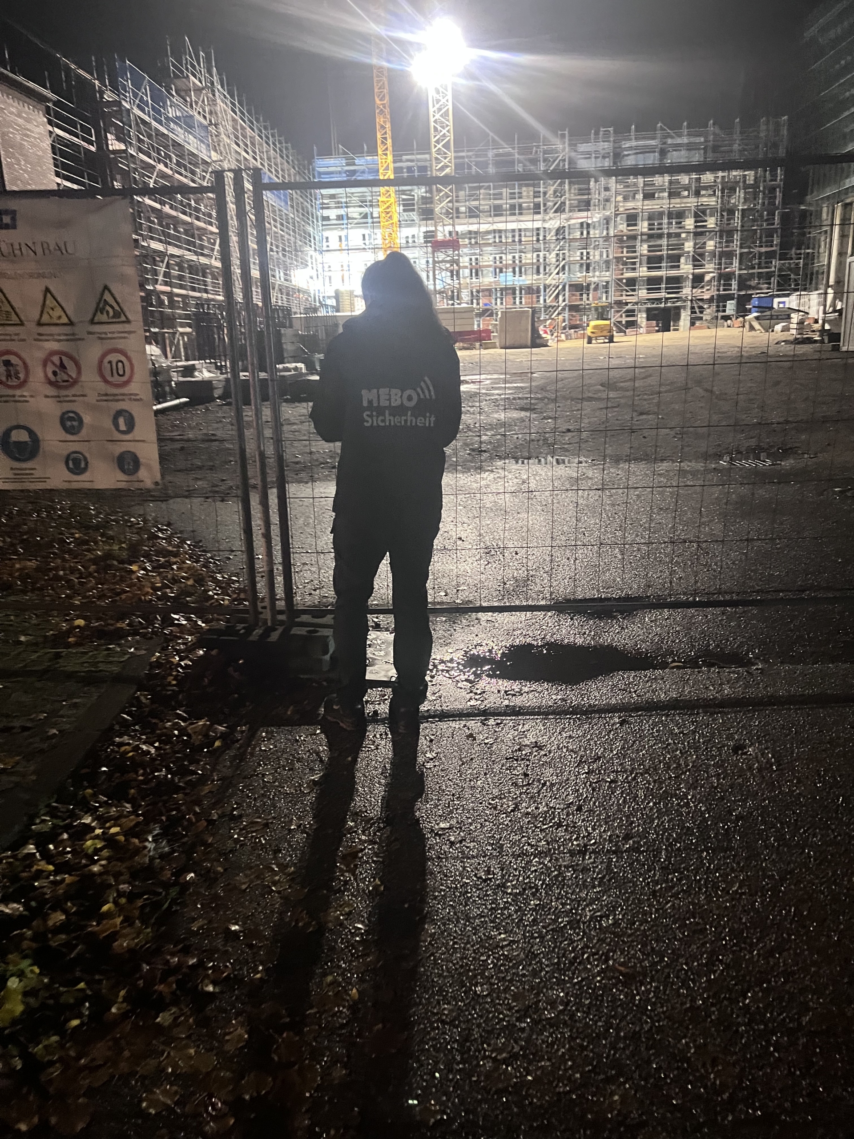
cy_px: 570
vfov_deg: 67.3
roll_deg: +2.7
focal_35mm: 26
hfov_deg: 53.1
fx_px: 855
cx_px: 427
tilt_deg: -15.9
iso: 1000
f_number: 1.5
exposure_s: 1/21
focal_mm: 5.7
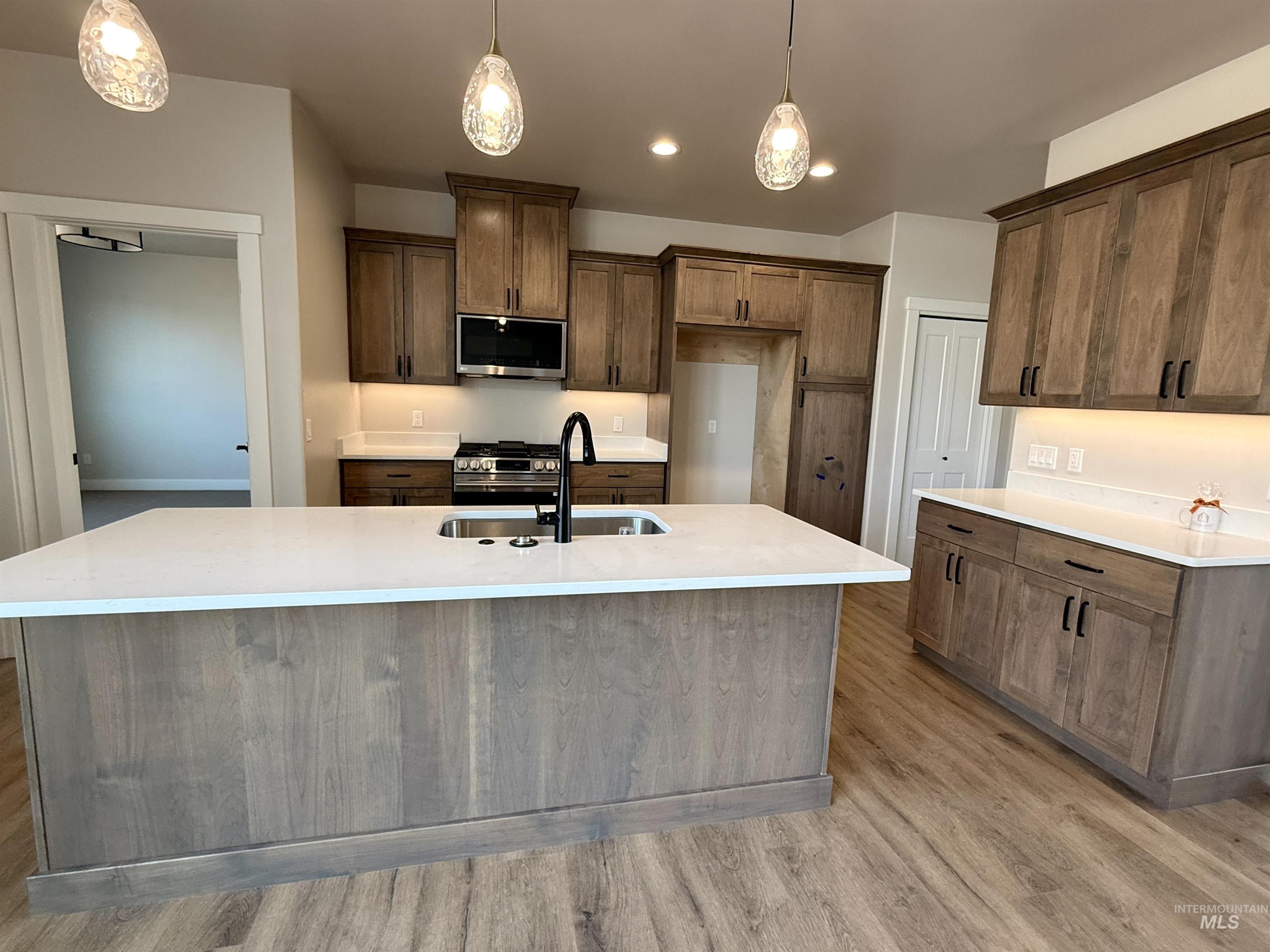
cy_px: 476
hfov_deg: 102.1
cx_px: 635
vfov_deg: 85.7
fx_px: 514
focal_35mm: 14
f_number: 2.2
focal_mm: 2.22
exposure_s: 1/120
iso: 160
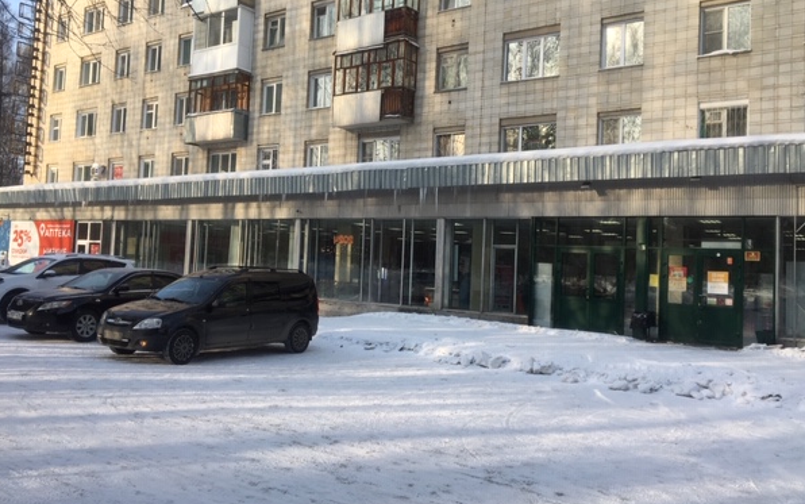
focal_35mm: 33
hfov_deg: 58.1
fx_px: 724
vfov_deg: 38.3
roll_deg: -4.1
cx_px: 374
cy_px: 230
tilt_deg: +3.5
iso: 25
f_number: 2.2
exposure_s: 1/705
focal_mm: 4.15
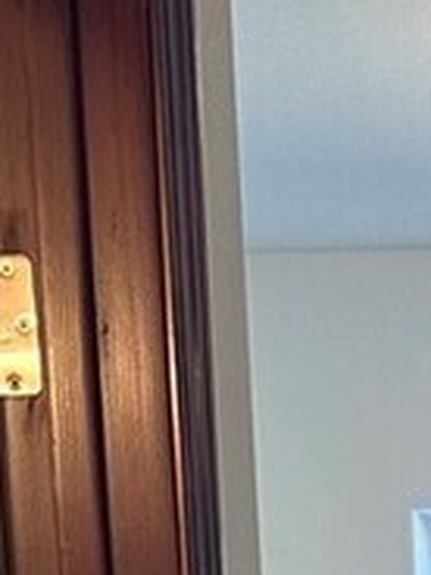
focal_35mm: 188
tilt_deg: -11.2
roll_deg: +0.2
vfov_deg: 8.9
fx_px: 3121
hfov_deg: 7.5
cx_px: 940
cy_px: 1638
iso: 160
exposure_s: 1/120
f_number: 1.78
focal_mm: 6.86
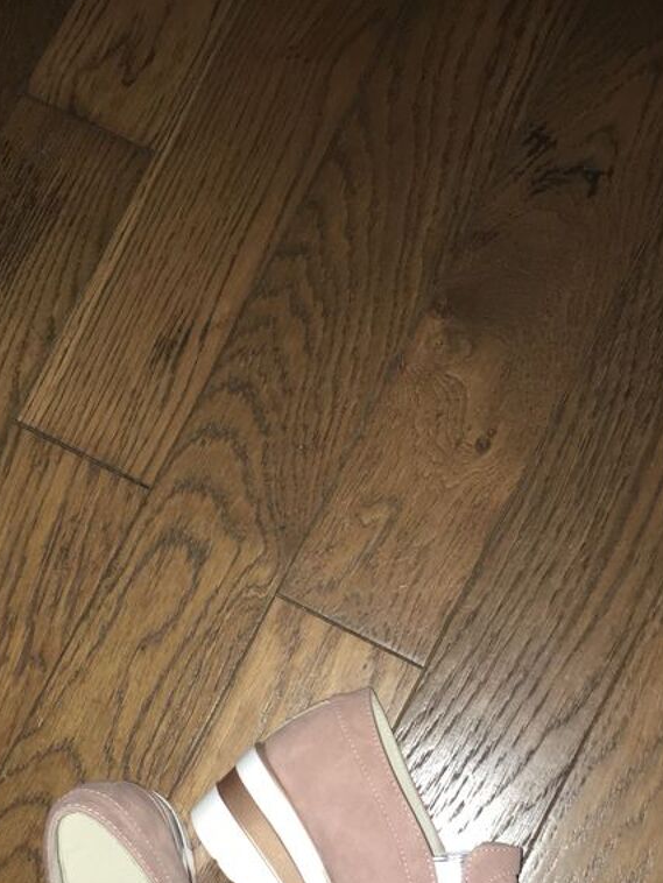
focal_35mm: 51
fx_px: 1302
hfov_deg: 28.5
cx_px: 271
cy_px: 646
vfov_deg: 36.7
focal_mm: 4.15
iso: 50
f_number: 2.2
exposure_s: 1/17
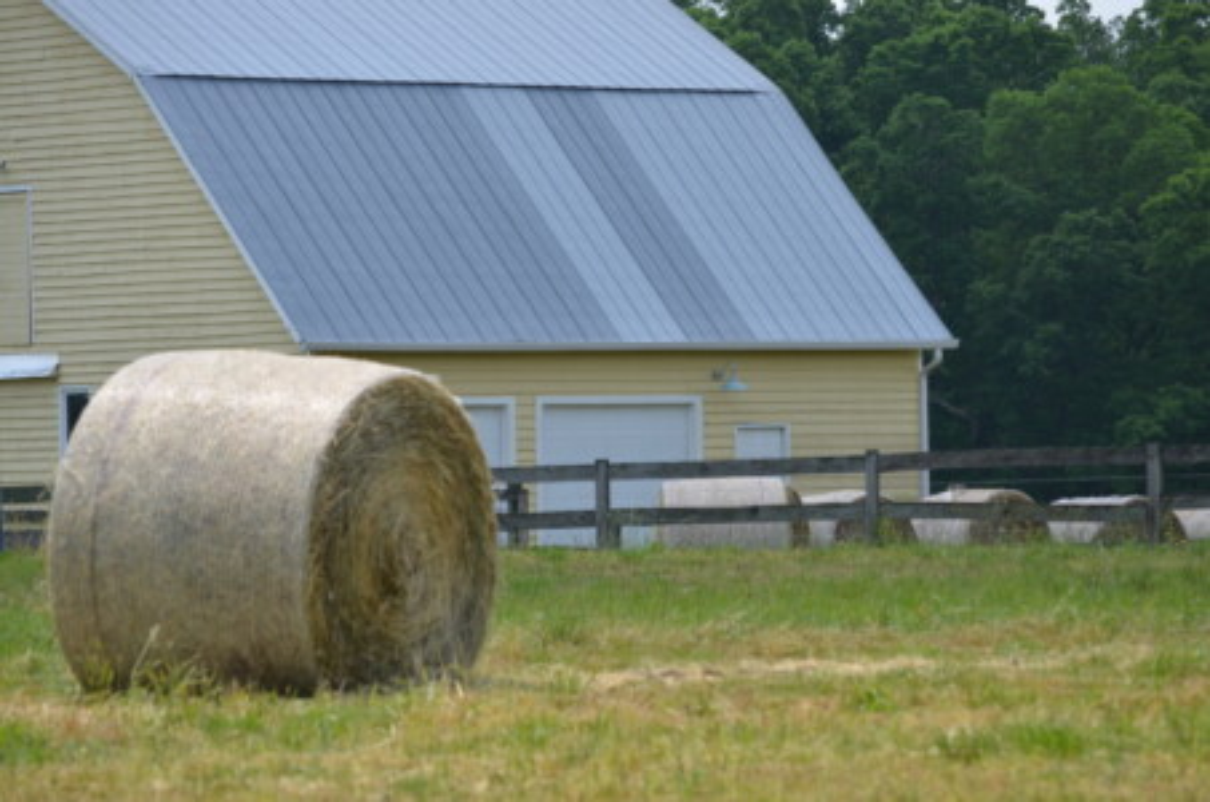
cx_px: 605
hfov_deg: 9.5
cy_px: 401
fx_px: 7295
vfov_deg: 6.3
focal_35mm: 218
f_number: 8
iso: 100
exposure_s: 1/320
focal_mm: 145
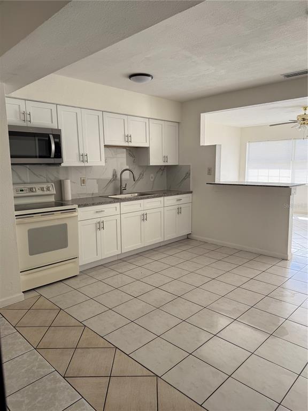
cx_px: 154
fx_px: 285
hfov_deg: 56.8
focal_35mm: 24
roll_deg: +0.5
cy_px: 206
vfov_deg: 71.6
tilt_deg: -8.3
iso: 80
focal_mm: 6.76
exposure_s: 1/187
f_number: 1.78
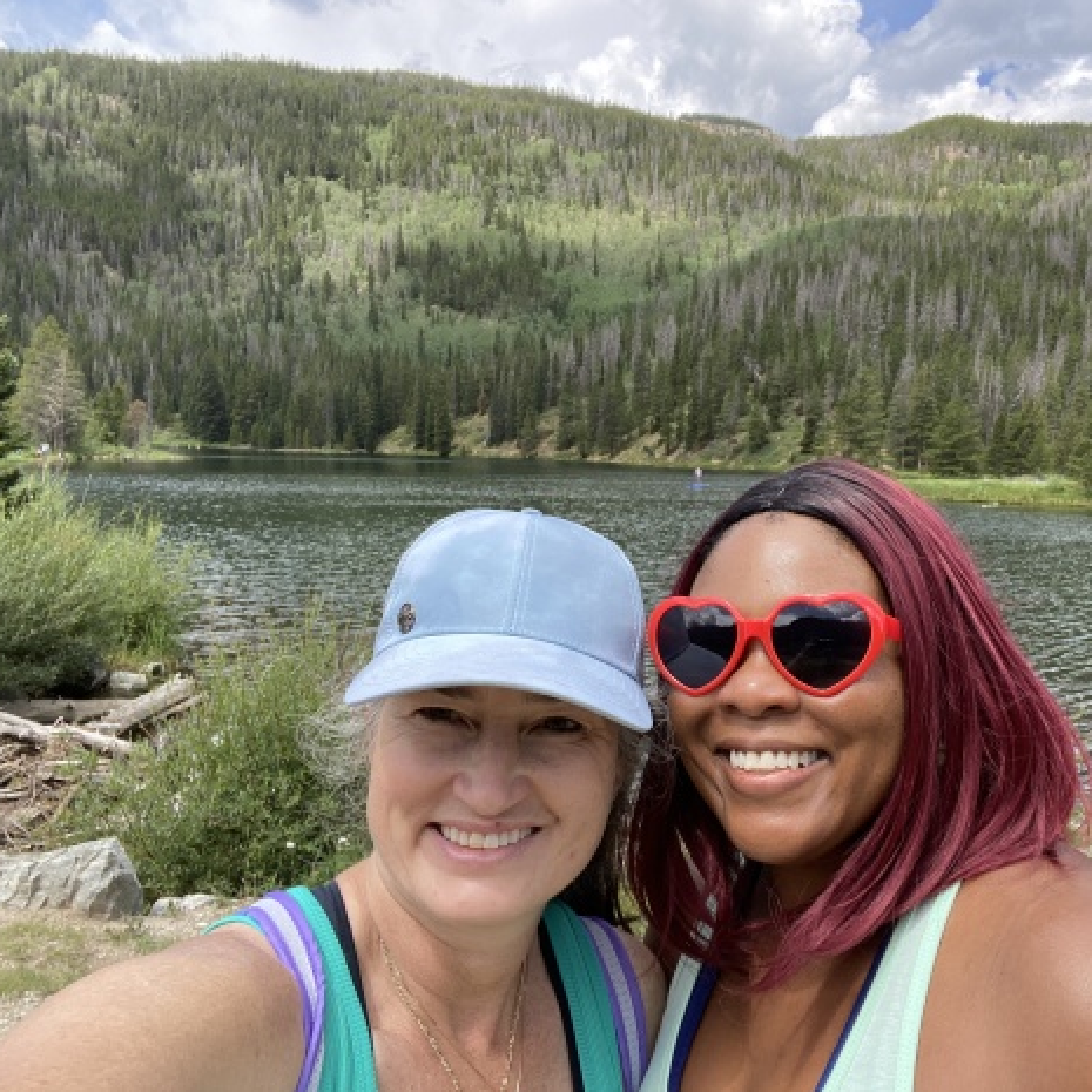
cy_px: 559
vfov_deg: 57.3
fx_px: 999
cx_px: 721
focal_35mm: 28
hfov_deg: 56.2
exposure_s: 1/419
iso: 25
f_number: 2.2
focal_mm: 2.71
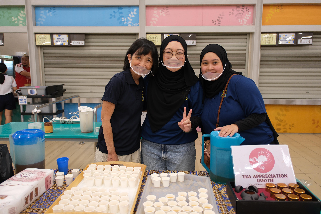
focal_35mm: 29
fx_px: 259
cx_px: 160
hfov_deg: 63.7
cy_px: 107
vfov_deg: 45.0
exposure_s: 1/100
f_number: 2.8
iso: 640
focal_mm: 19.2
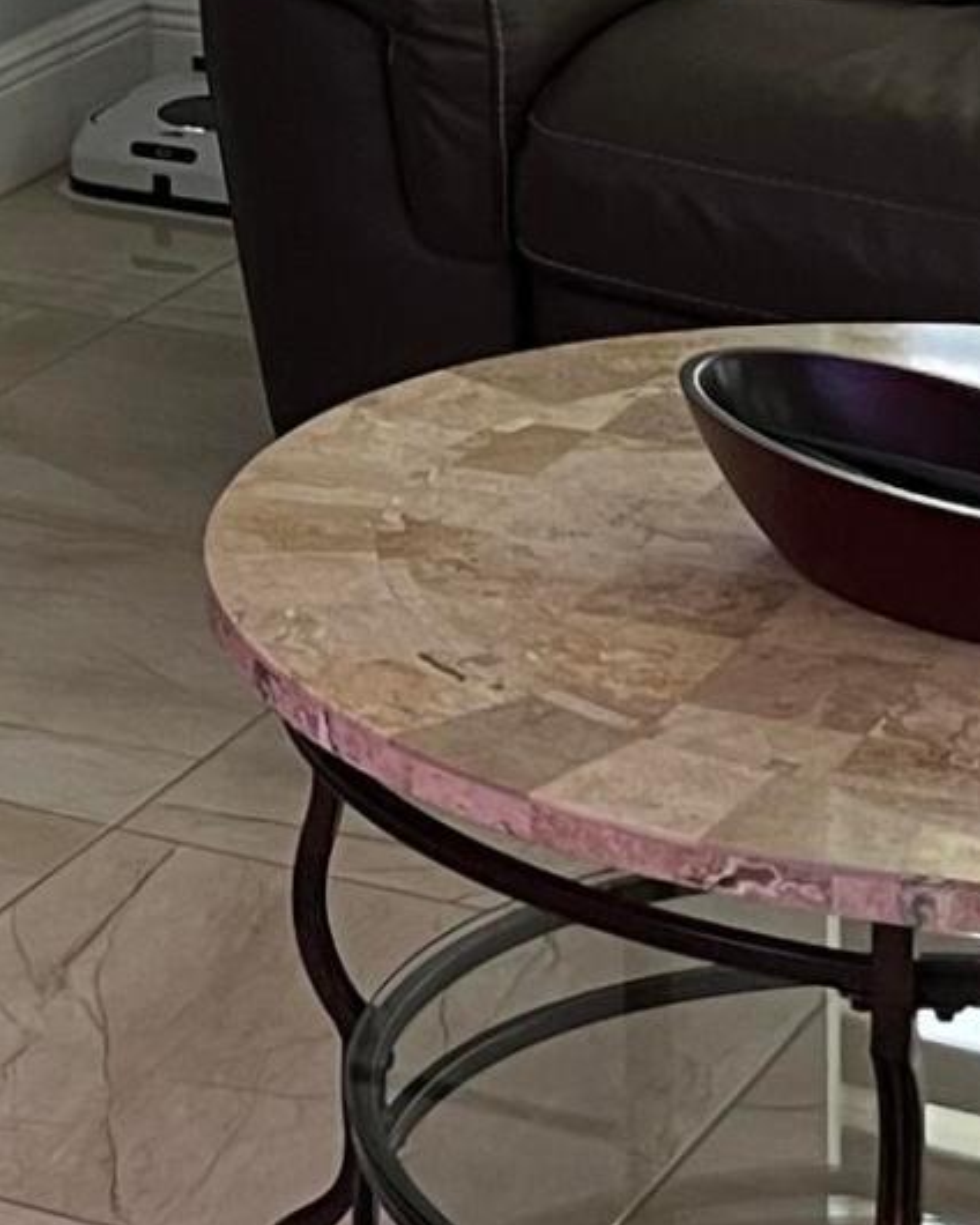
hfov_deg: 10.9
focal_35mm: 138
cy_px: -564
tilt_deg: -5.6
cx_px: -391
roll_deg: +2.7
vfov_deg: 13.2
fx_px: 5003
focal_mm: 5.1
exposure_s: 1/60
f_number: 1.6
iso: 125
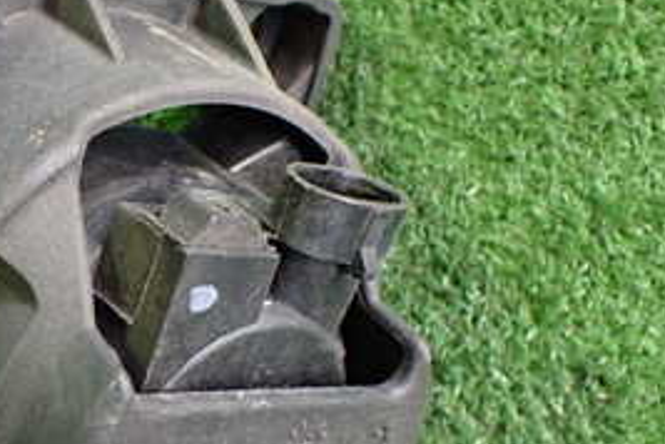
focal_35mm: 70
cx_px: 37
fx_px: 1293
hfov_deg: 27.5
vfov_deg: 19.4
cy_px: 287
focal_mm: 5.4
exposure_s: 1/60
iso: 800
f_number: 2.3
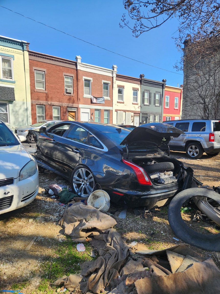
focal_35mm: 23
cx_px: 110
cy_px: 147
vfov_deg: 73.9
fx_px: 195
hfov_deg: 58.9
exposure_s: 1/715
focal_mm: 5.4
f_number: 1.8
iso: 20
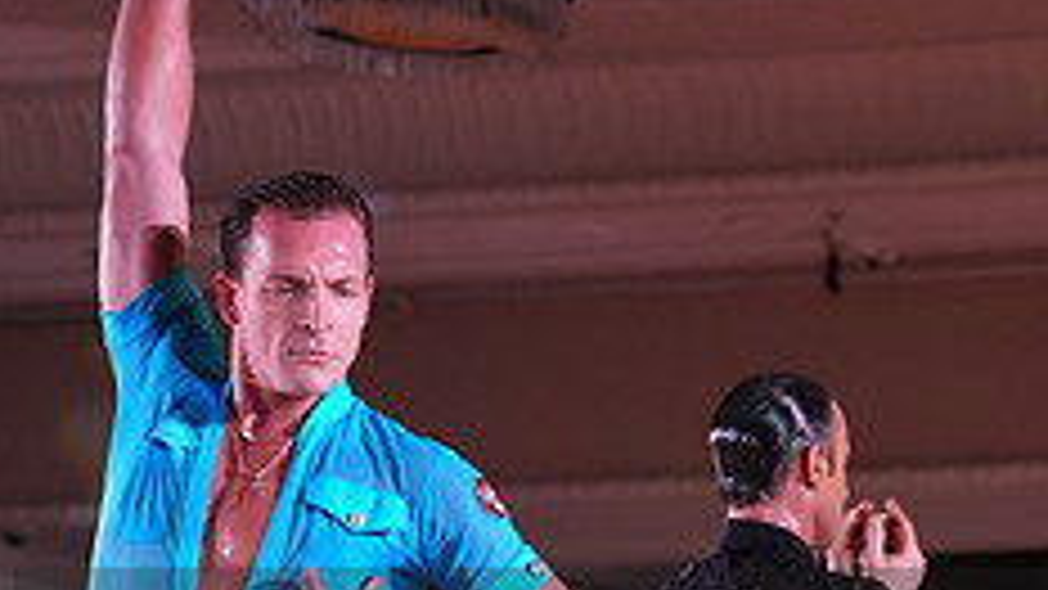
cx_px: 636
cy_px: 721
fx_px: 8419
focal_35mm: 303
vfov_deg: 4.0
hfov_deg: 7.1
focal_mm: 116
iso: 5000
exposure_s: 1/250
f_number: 5.6
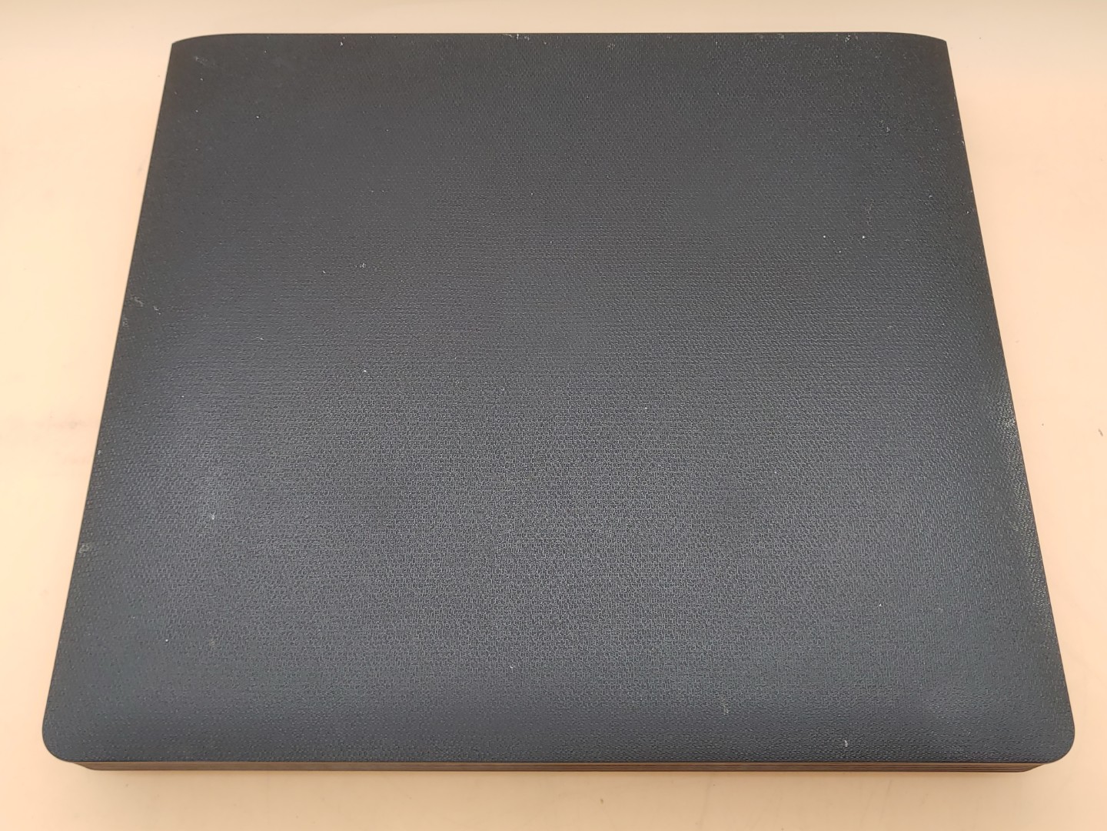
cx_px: 554
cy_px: 416
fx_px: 1055
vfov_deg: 42.9
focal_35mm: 33
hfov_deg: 55.4
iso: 50
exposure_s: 1/65
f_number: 1.8
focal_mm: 4.36
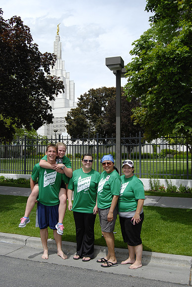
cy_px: 144
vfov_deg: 55.1
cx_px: 96
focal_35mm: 34
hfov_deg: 38.4
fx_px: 275
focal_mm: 23
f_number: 10
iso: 400
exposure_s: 1/640
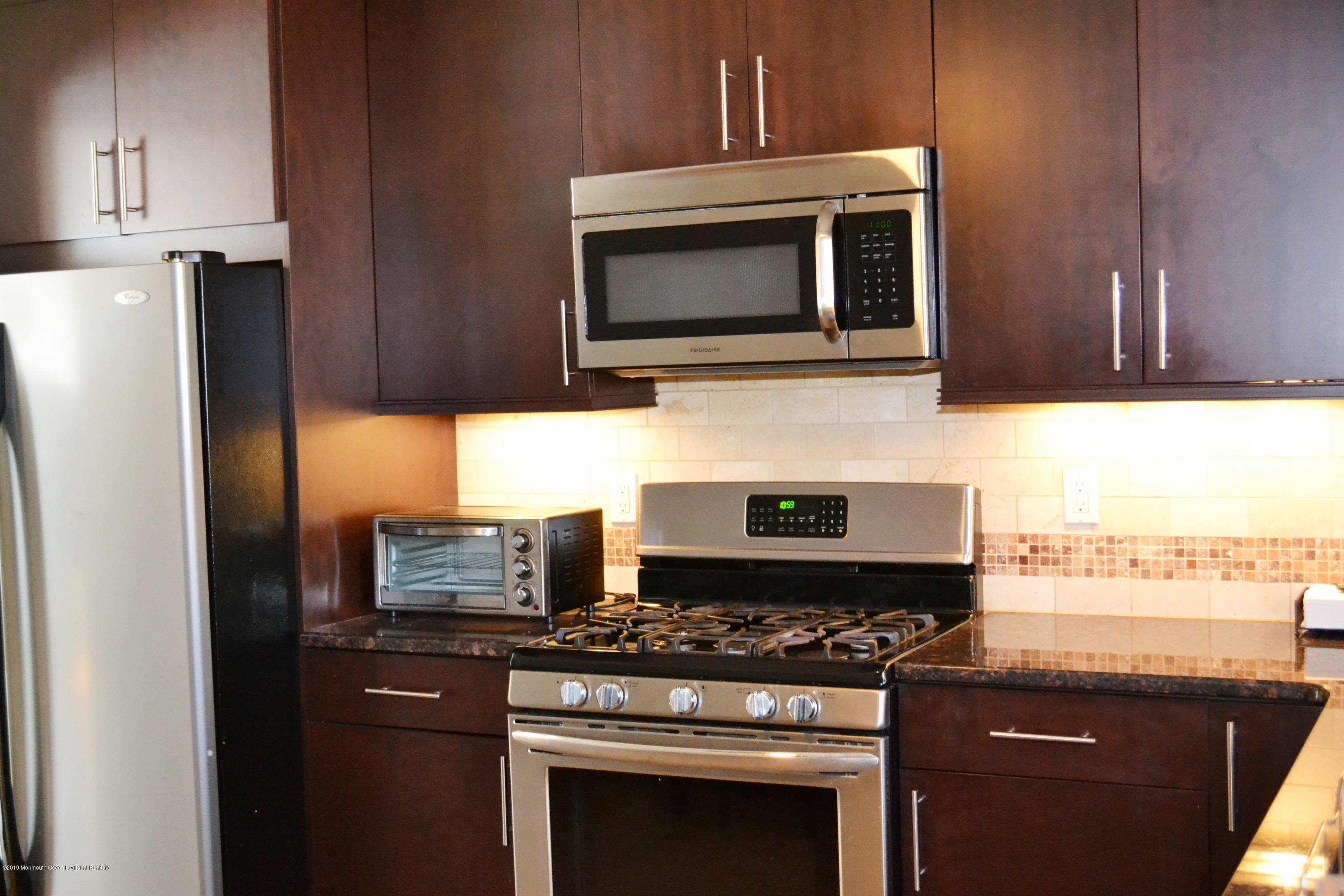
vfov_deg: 29.9
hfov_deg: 43.6
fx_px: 1680
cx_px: 672
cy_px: 448
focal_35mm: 45
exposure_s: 1/60
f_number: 4.5
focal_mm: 30
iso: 3200
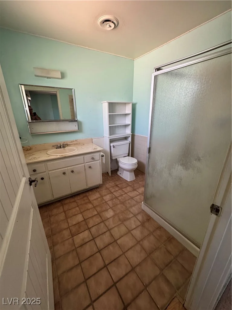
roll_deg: +0.1
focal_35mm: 14
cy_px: 155
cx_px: 116
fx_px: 125
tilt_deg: -19.1
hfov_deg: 85.7
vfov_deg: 102.1
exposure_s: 1/77
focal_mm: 2.22
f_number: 2.2
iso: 320
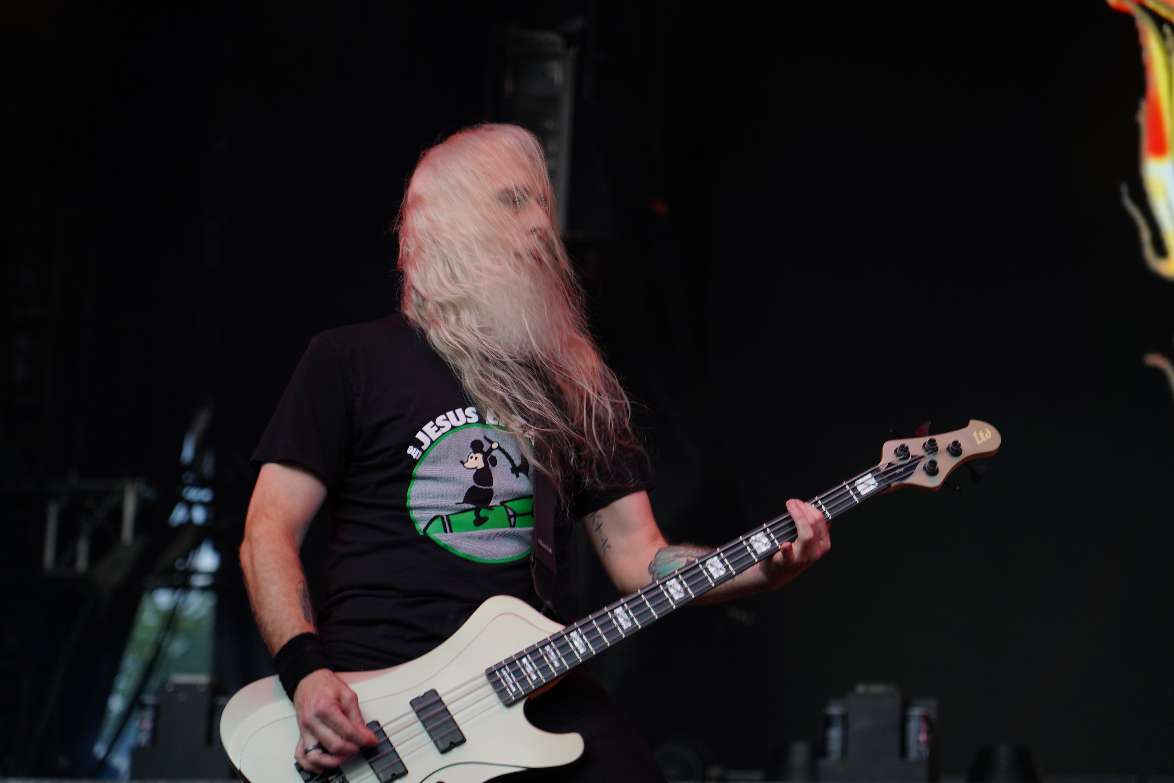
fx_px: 3424
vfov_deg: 13.0
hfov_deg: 19.5
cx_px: 587
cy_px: 392
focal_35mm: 105
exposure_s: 1/125
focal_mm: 105
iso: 125
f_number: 4
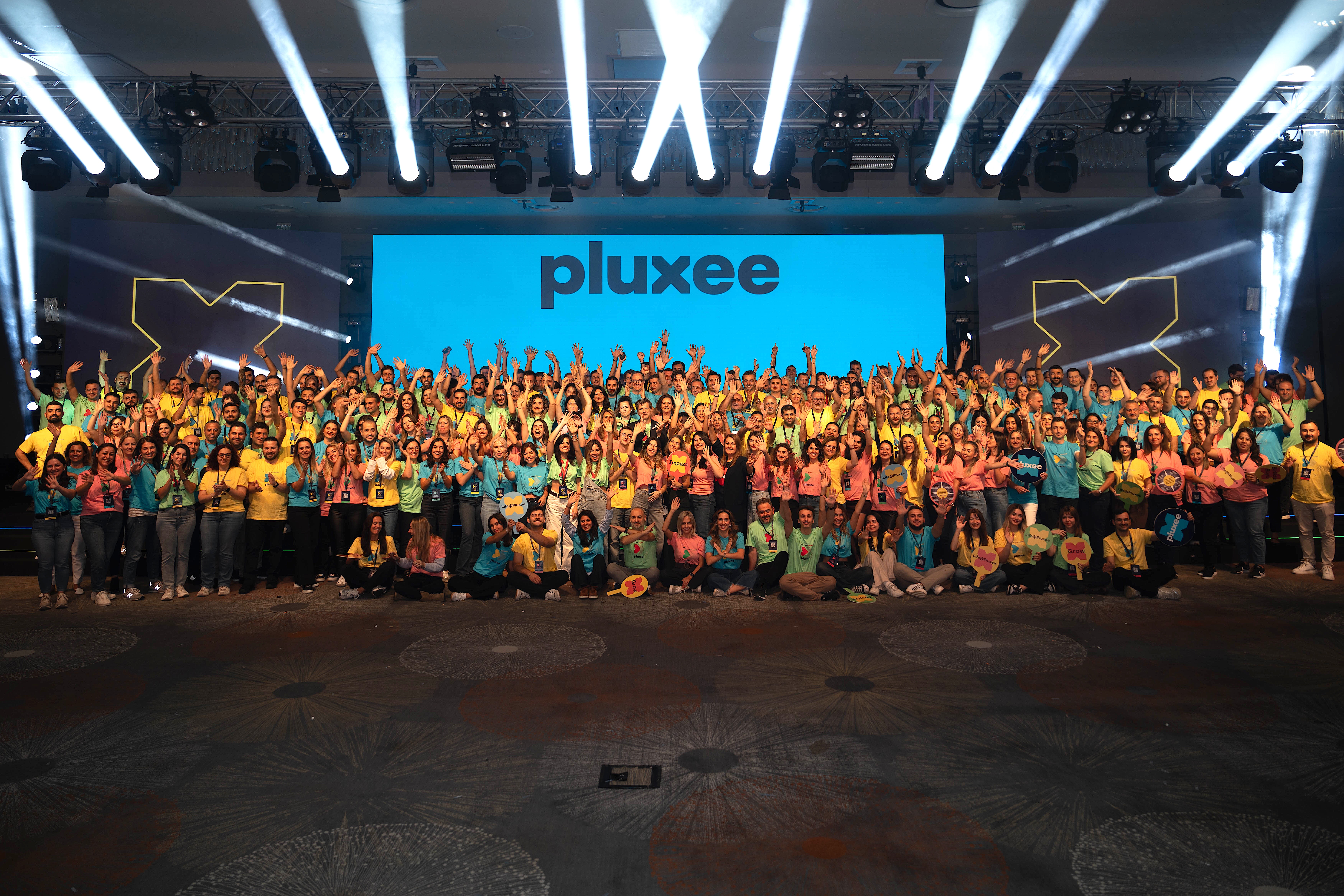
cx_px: 672
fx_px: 896
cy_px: 448
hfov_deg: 73.7
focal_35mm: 24
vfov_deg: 53.1
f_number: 2.8
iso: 160
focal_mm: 24
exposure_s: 1/200
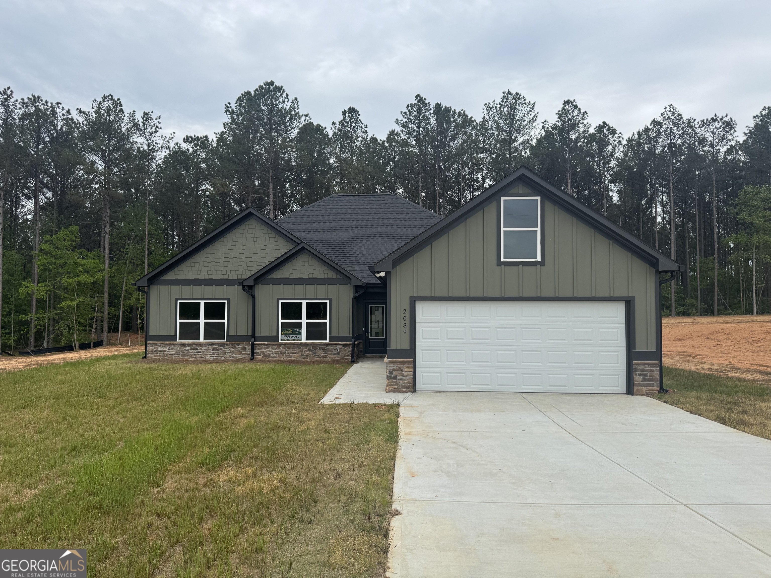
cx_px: 386
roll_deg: -0.3
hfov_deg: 71.6
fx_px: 535
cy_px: 289
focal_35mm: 24
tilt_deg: +1.8
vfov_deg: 56.8
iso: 80
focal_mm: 6.76
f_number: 1.78
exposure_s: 1/4049
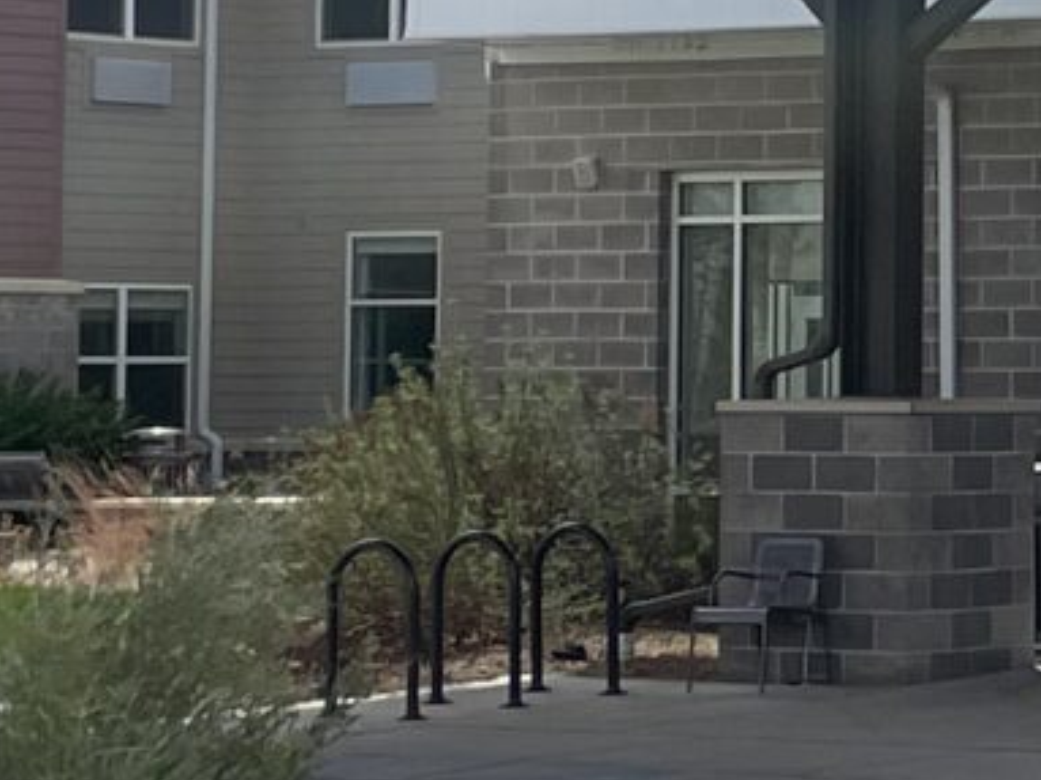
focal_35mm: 174
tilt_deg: +5.3
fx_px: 5231
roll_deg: +0.0
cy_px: -111
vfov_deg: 8.5
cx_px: 1019
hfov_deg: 11.3
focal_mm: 4.2
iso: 32
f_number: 1.6
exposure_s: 1/5291
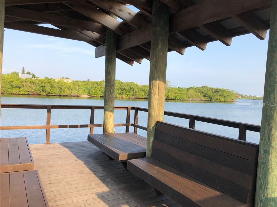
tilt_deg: -2.3
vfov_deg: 49.7
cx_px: 138
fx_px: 224
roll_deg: -2.3
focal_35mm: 28
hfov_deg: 63.4
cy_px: 104
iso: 20
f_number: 1.8
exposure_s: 1/704
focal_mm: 3.99
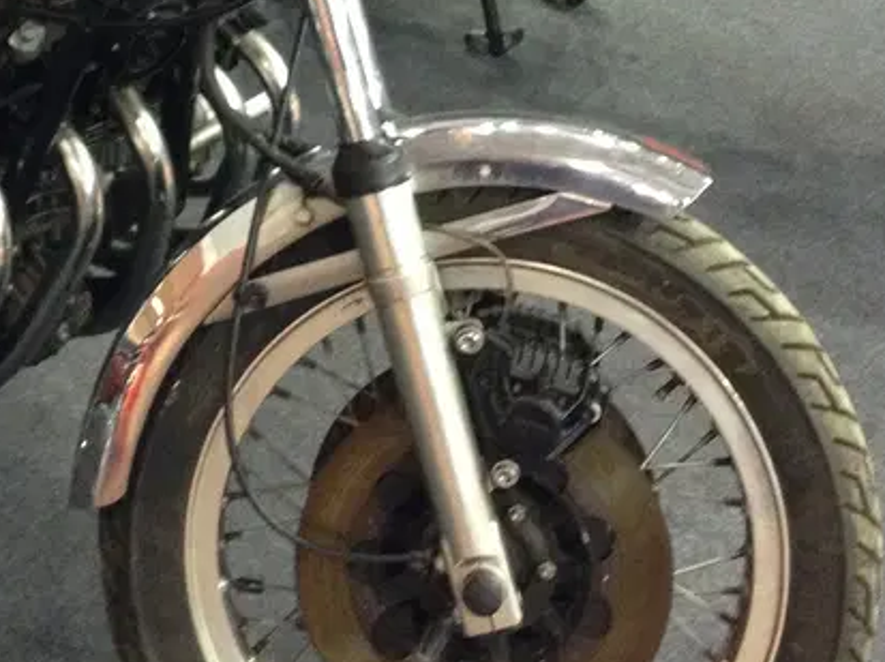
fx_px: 2452
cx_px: 249
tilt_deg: -24.5
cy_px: -47
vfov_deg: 15.0
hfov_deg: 20.3
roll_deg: -0.7
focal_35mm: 96
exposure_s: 1/20
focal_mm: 4.12
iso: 320
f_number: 2.4
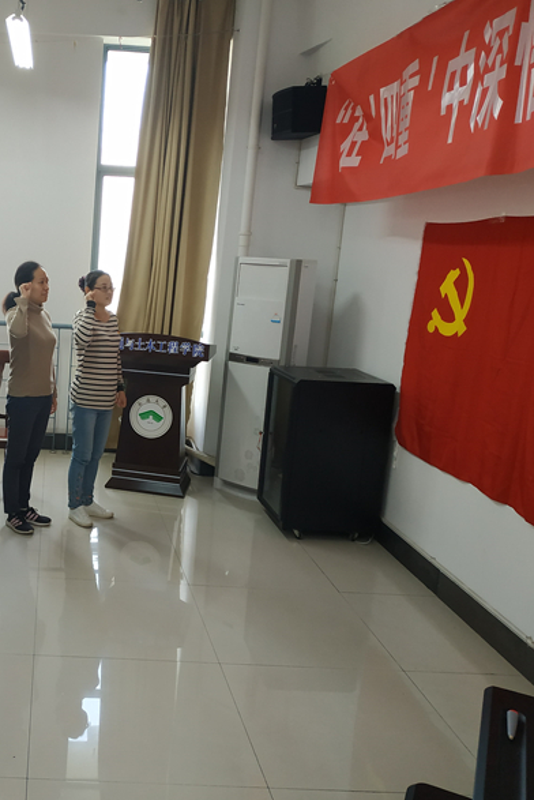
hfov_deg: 36.7
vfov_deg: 55.8
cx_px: 64
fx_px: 756
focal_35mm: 34
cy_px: 403
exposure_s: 1/50
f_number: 1.9
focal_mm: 3.94
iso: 250
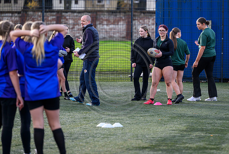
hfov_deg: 11.1
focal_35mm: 184
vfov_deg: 7.5
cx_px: 125
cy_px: 71
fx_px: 1178
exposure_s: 1/1000
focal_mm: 170
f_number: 3.5
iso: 500
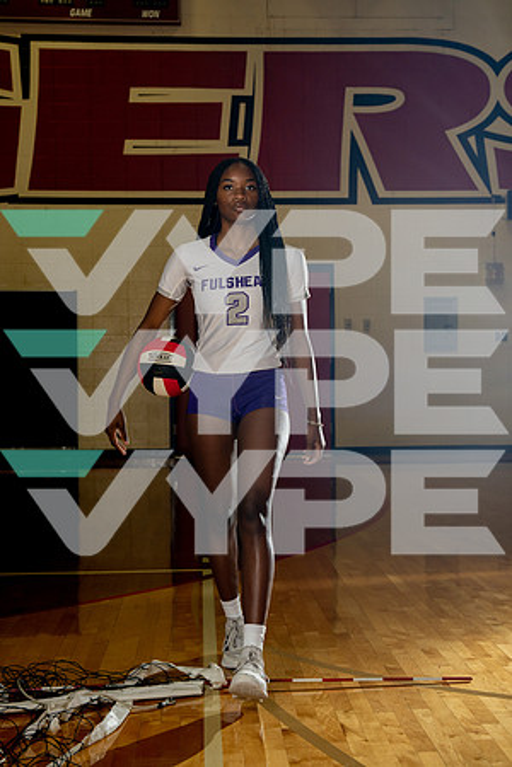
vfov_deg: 36.9
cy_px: 384
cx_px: 256
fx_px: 1152
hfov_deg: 25.1
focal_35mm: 54
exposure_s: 1/250
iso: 400
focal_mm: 54
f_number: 7.1
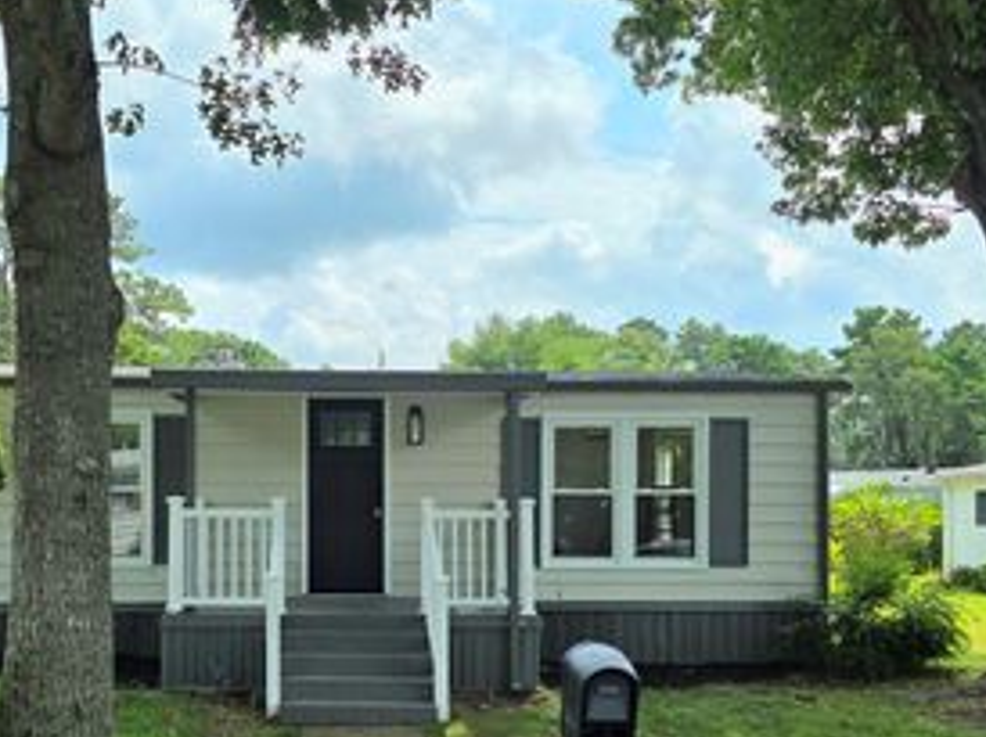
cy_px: 519
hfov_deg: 44.5
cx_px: 371
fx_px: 1195
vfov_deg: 33.8
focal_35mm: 42
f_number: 1.7
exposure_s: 1/10000
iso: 80
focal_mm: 6.3
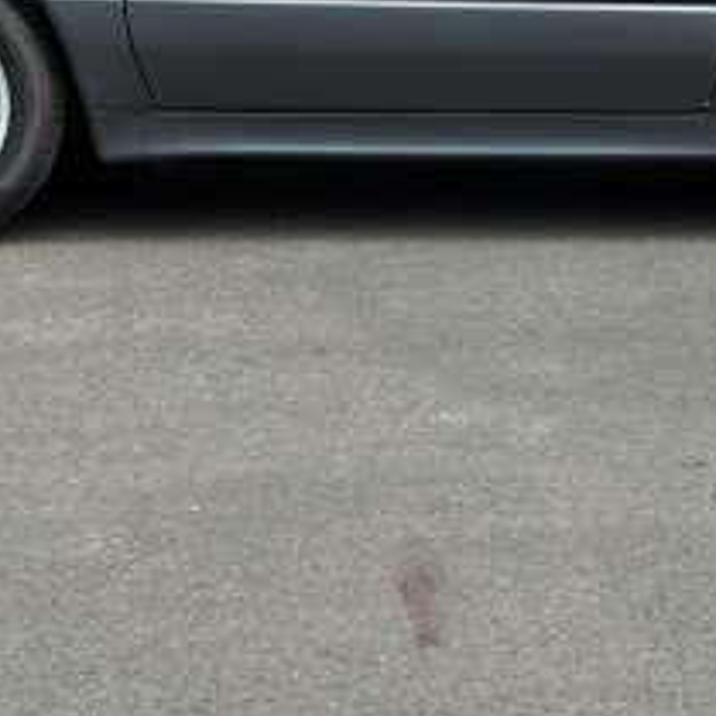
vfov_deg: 13.3
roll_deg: +0.3
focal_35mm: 130
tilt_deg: -5.6
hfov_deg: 13.4
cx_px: 435
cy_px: 17
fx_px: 3042
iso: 80
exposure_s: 1/2114
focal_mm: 6.86
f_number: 1.78
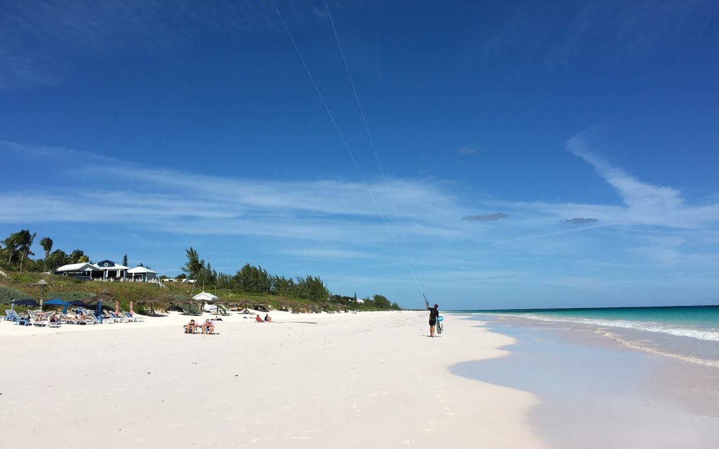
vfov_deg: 40.4
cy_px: 181
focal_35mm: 31
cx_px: 358
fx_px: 607
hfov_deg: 61.2
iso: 25
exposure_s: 1/3663
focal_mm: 4.15
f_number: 2.2
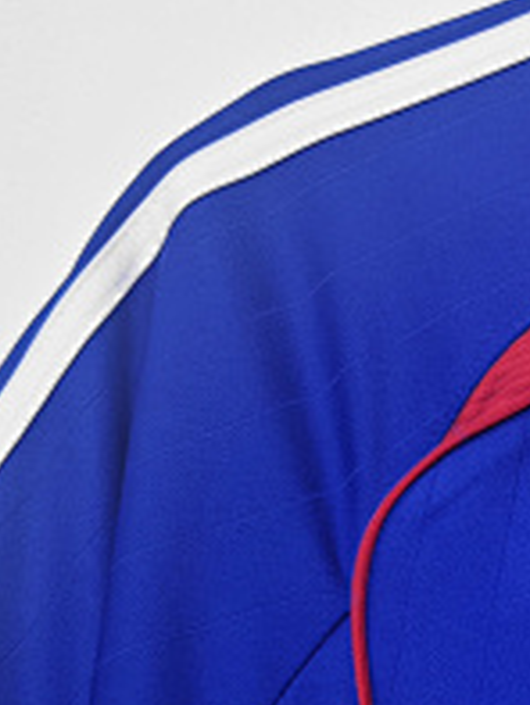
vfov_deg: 15.2
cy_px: 773
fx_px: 2569
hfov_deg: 10.3
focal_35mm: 126
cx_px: 1239
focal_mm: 8.67
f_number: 1.75
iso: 180
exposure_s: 1/120
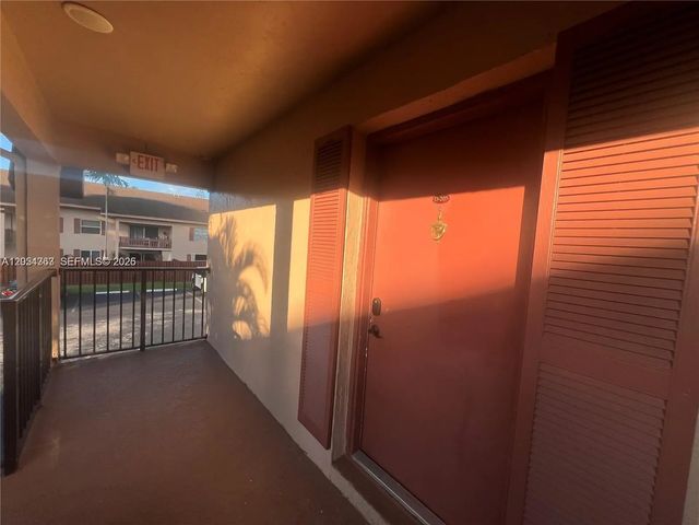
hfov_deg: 106.2
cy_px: 262
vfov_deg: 89.9
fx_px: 263
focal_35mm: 13
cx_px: 350
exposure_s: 1/669
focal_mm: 1.57
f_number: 1.8
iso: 32
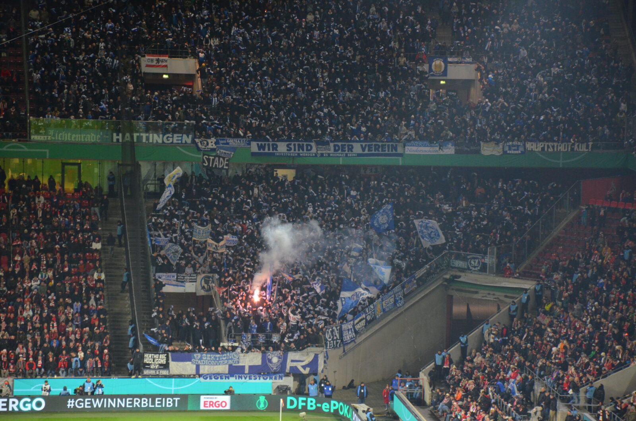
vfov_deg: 8.7
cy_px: 210
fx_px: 2777
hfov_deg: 13.1
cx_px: 318
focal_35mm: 158
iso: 1600
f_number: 5.6
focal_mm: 105
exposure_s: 1/125
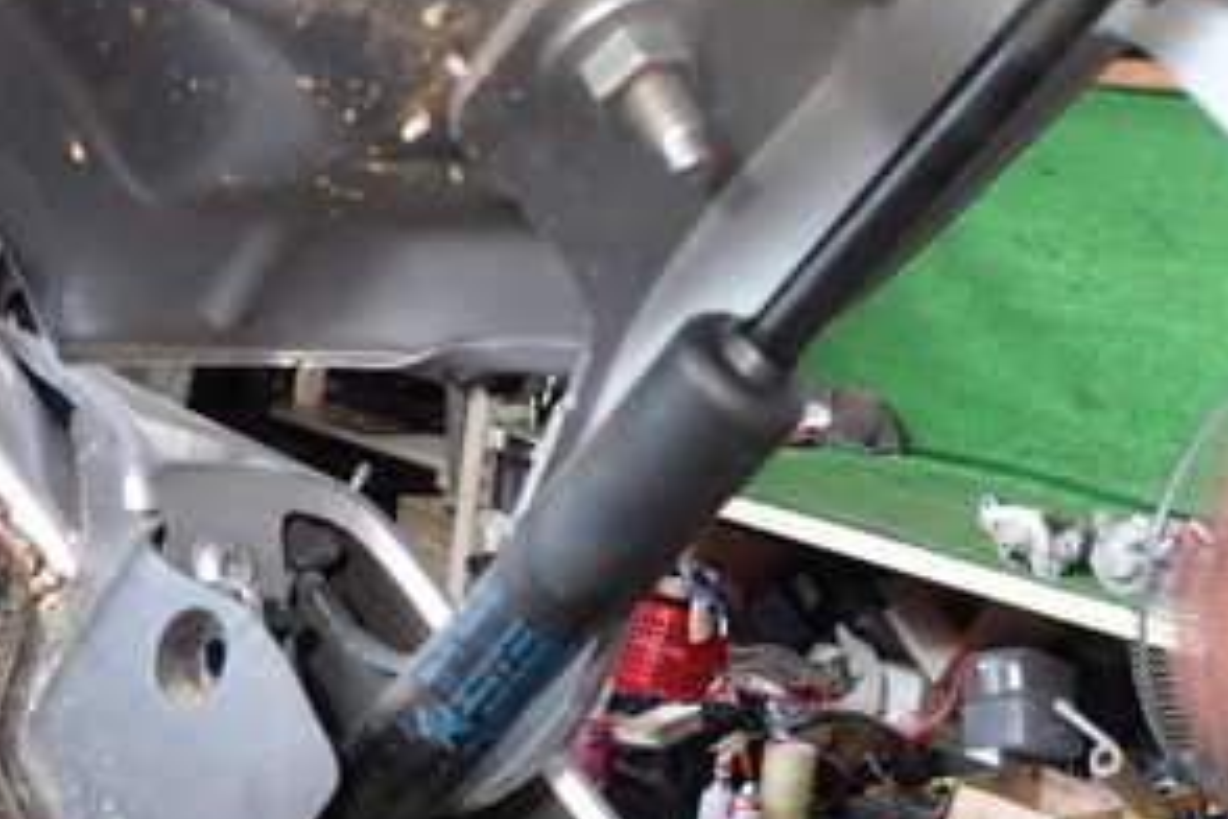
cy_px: 414
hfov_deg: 37.4
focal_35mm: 53
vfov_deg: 25.5
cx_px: 714
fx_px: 1808
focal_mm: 4.5
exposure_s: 1/60
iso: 100
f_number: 2.8
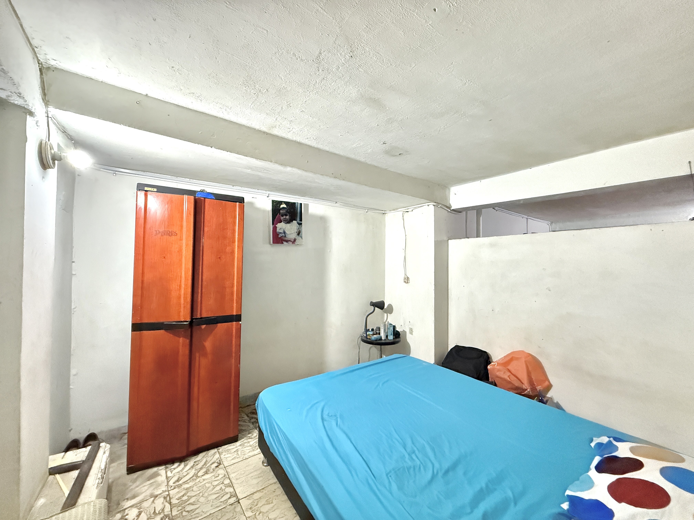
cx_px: 347
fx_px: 281
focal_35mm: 14
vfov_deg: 85.7
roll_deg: -0.2
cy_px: 260
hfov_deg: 102.1
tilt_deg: +1.0
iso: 1250
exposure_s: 1/60
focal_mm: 2.22
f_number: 2.2
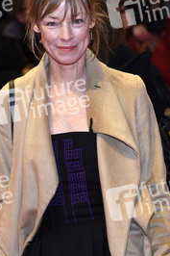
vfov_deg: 10.6
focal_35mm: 194
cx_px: 68
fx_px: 1376
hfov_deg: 7.1
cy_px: 150
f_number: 3.2
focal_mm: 86
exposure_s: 1/400
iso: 640
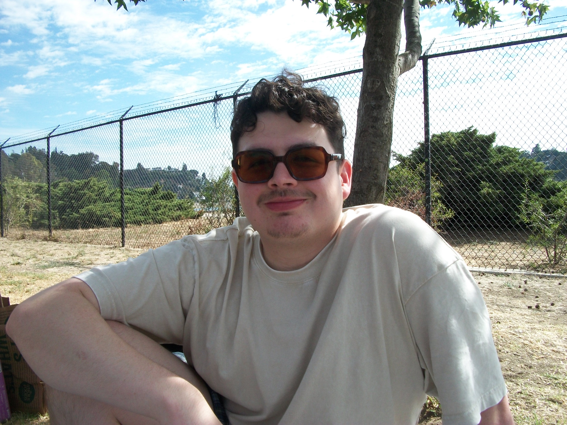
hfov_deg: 56.8
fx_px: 524
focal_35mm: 32
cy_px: 212
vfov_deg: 44.2
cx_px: 284
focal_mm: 5.7
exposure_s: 1/250
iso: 80
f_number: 5.5
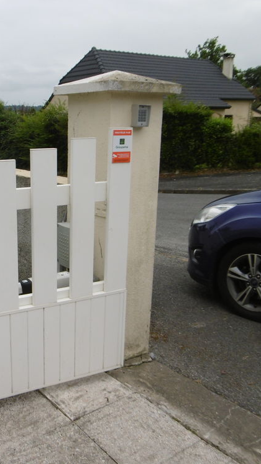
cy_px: 232
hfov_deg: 32.5
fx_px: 431
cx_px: 41
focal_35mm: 35
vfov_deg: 56.6
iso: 100
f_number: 3.1
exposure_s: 1/400
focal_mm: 4.3
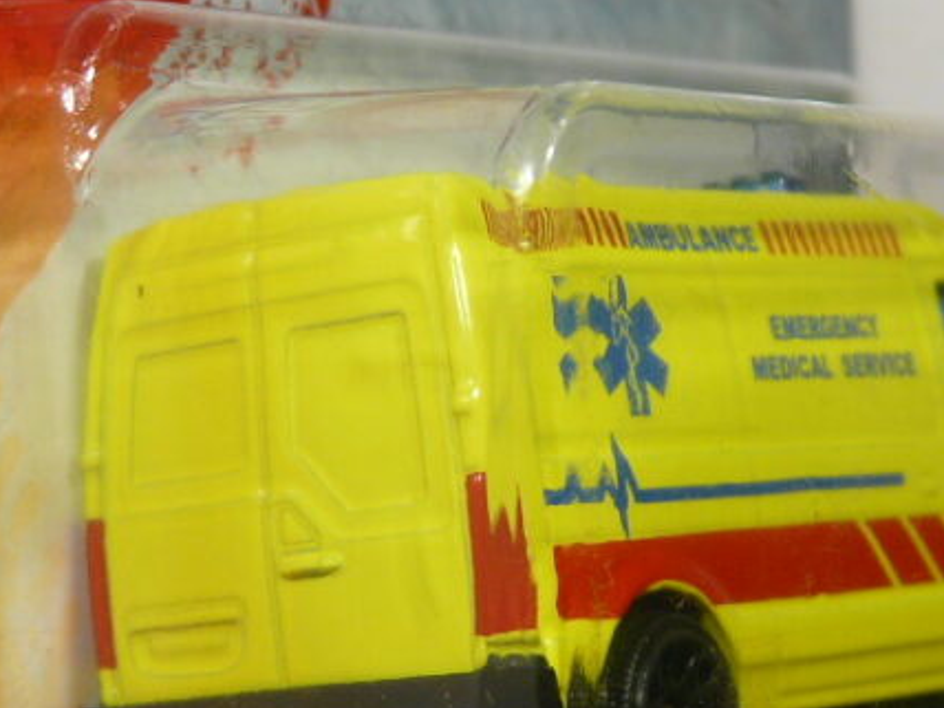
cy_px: 474
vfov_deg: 10.4
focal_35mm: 143
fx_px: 3900
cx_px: 620
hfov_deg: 13.8
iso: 100
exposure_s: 1/60
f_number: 3.2
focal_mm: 10.5
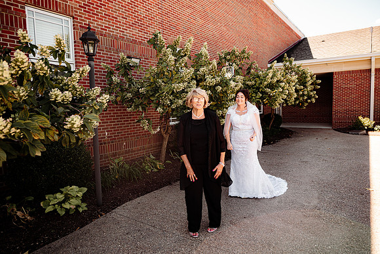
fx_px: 253
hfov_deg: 73.7
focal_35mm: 24
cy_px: 127
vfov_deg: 53.2
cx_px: 190
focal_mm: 24
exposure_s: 1/640
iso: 250
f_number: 2.8
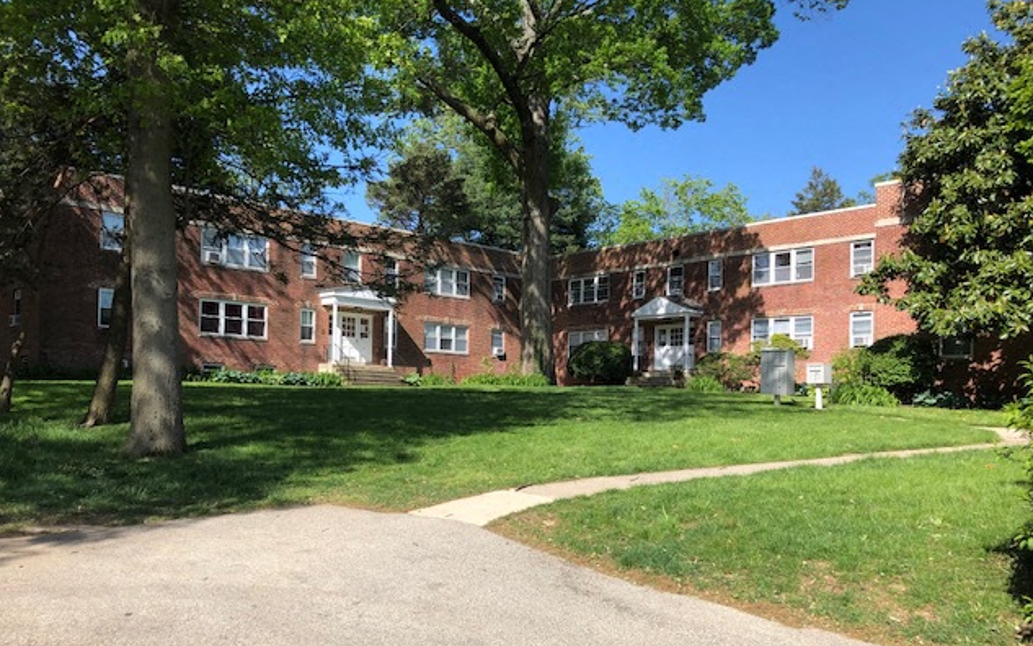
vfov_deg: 41.7
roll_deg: -2.3
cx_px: 516
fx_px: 845
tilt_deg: +1.4
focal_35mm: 30
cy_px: 390
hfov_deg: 62.9
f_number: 1.8
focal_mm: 3.99
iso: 20
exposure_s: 1/1312
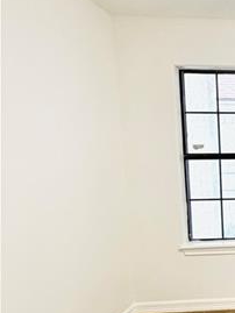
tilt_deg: -6.9
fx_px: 362
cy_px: 197
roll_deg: +0.4
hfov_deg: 27.4
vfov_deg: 46.3
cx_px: 334
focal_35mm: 40
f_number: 2.2
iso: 250
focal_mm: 2.22
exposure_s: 1/121
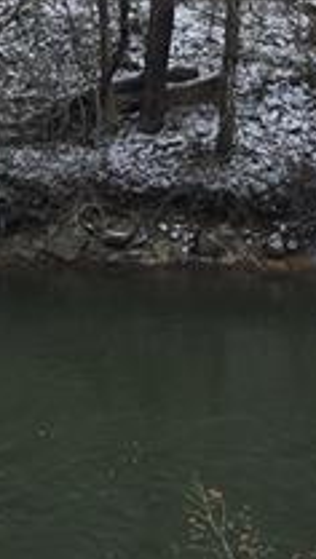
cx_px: 142
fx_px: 1441
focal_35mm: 97
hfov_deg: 12.5
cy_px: 431
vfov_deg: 21.8
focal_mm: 3.3
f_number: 2.4
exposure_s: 1/539
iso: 25
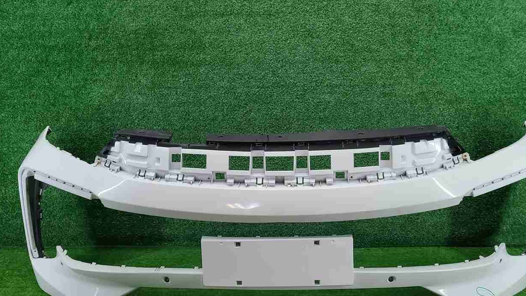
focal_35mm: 33
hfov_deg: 59.4
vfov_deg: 35.3
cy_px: 199
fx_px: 460
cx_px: 288
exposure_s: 1/50
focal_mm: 5.4
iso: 71
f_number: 1.8
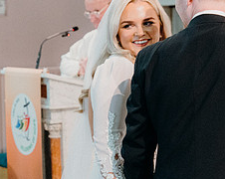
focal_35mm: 140
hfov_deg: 13.8
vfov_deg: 11.0
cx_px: 116
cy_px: 105
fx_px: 931
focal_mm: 58
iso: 5000
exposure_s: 1/160
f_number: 3.5
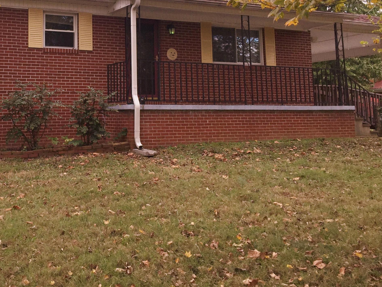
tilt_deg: +8.0
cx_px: 96
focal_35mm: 46
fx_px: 508
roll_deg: -0.3
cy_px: 63
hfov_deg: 40.1
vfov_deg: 30.8
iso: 32
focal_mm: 4.15
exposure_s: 1/628
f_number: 2.2
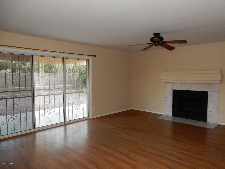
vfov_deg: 54.9
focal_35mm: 25
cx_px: 112
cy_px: 84
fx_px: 162
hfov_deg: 69.4
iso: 320
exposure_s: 1/30
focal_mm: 4.5
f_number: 3.7
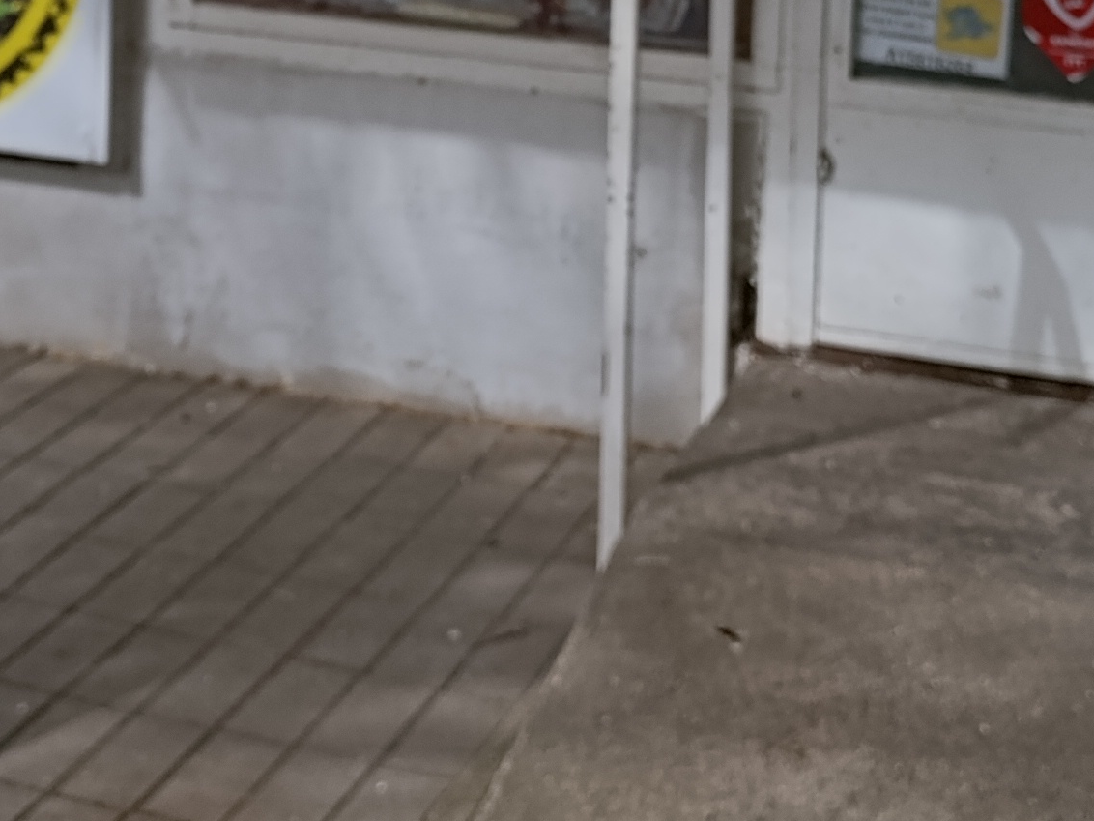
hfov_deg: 23.5
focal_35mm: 83
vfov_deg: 16.8
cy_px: -222
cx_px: 471
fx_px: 2623
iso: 50
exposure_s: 1/617
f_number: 1.6
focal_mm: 6.14
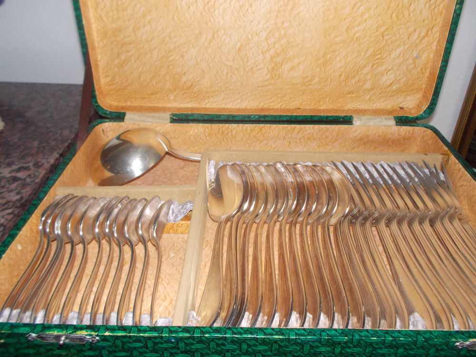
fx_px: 399
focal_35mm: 29
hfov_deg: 61.7
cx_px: 238
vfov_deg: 48.2
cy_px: 178
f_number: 3.3
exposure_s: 1/25
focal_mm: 4.1
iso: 200
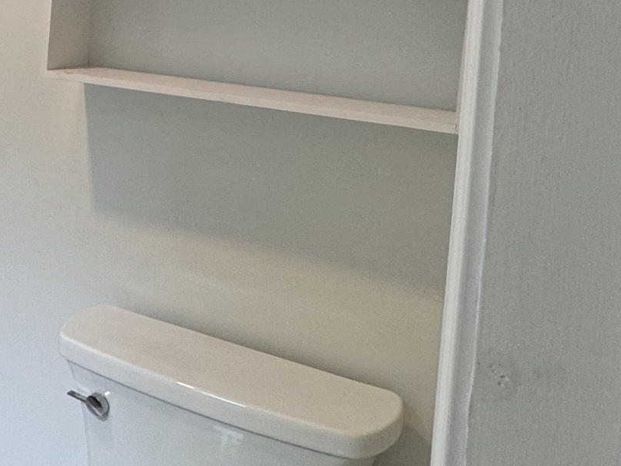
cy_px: 19
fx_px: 951
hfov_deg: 29.3
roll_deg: -2.0
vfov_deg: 26.3
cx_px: -182
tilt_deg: -4.2
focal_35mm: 53
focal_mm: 2.22
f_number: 2.2
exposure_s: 1/120
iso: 100
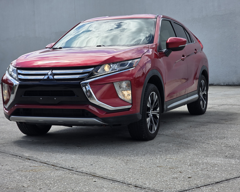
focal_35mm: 72
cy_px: 96
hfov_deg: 26.4
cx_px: 115
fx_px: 511
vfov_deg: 21.3
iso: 50
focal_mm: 7.9
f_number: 2.4
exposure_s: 1/1967
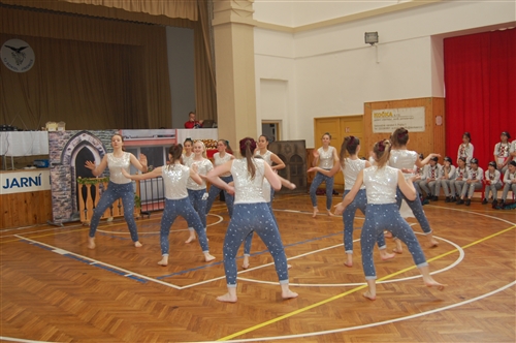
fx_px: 515
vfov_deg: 36.8
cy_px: 172
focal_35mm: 36
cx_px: 258
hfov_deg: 53.2
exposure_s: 1/60
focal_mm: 24
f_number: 4
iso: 400
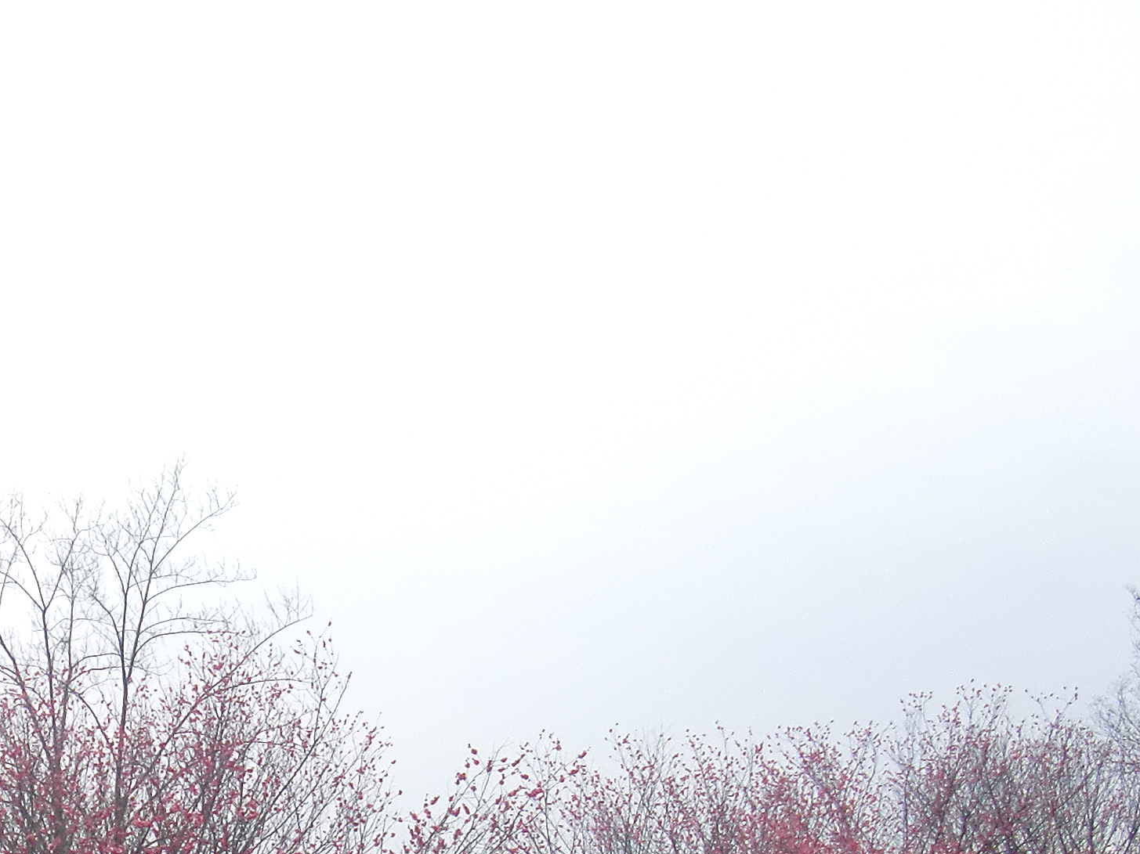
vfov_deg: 14.3
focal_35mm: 99
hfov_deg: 19.3
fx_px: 3260
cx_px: 6
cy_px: 1136
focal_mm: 6.3
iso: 64
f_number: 2.8
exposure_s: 1/500
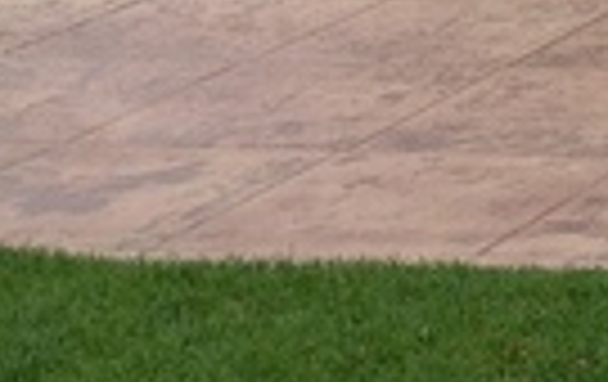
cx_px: 1387
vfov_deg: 7.3
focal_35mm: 175
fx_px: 2906
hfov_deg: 10.5
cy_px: -301
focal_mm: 4.28
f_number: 2.4
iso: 80
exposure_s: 1/472
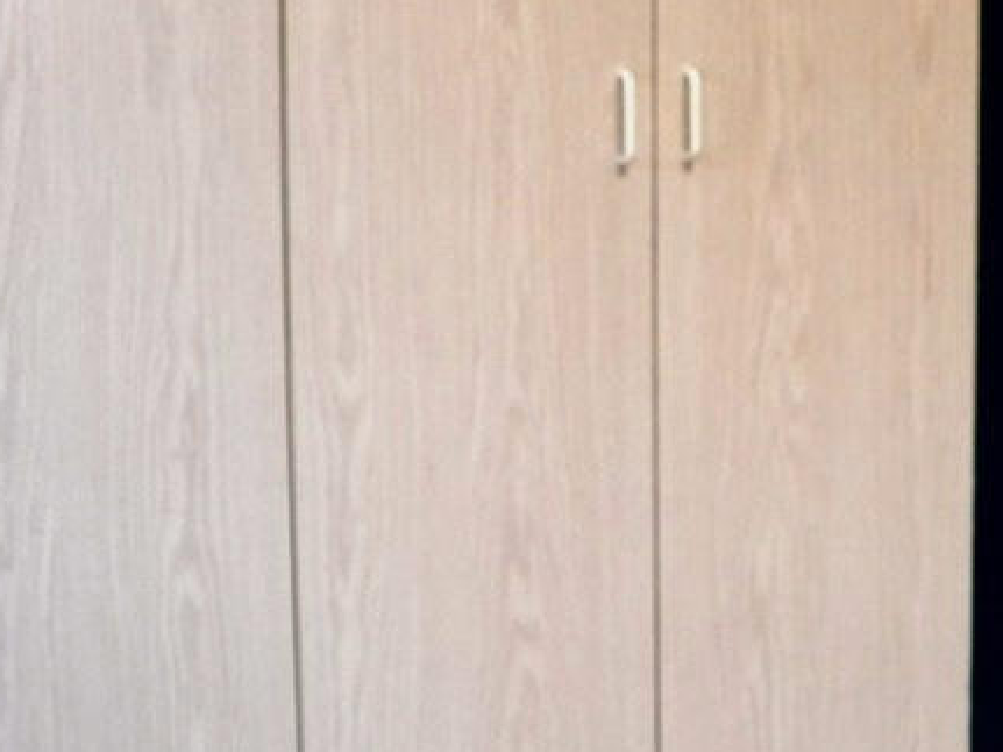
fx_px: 1883
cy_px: 14
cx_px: 798
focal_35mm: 65
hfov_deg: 29.2
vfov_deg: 21.8
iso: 125
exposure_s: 1/30
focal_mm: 4.9
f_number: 2.8
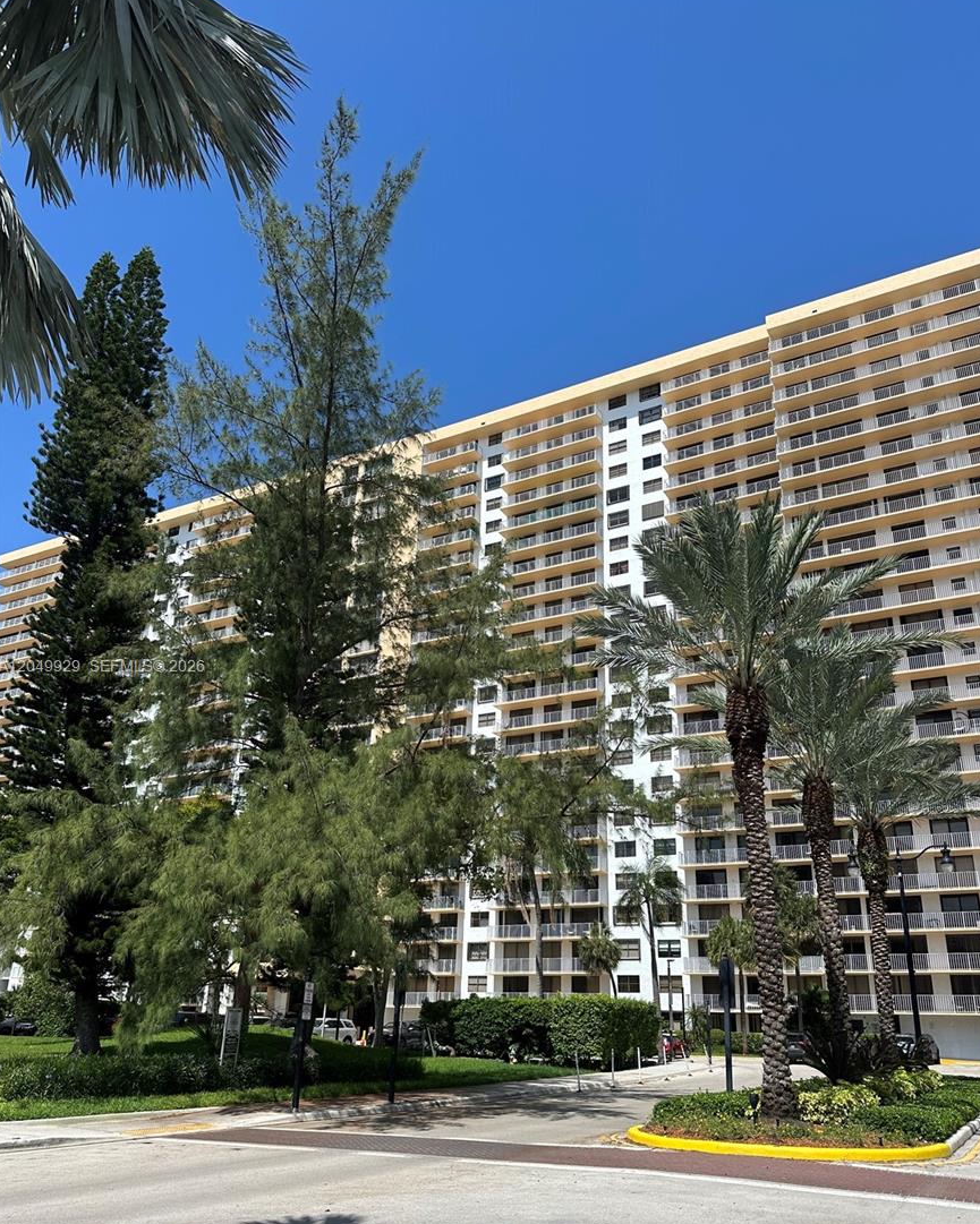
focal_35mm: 26
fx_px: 943
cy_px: 668
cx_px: 505
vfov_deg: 65.9
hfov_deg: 54.9
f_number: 1.78
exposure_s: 1/4762
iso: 80
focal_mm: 6.86
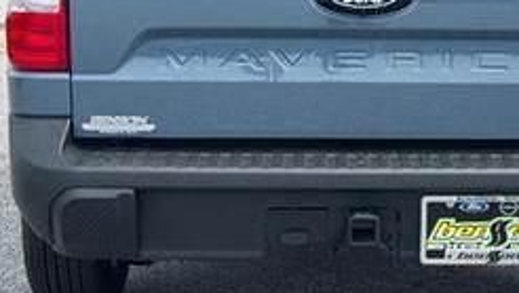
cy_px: 76
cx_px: 411
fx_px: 1474
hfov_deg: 19.8
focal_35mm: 107
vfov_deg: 11.3
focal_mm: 6.76
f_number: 1.78
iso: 64
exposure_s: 1/2110
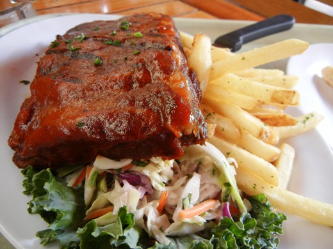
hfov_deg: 60.0
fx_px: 289
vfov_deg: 46.8
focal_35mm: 30
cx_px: 166
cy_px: 124
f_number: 3.5
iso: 160
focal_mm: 5.4
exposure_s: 1/34
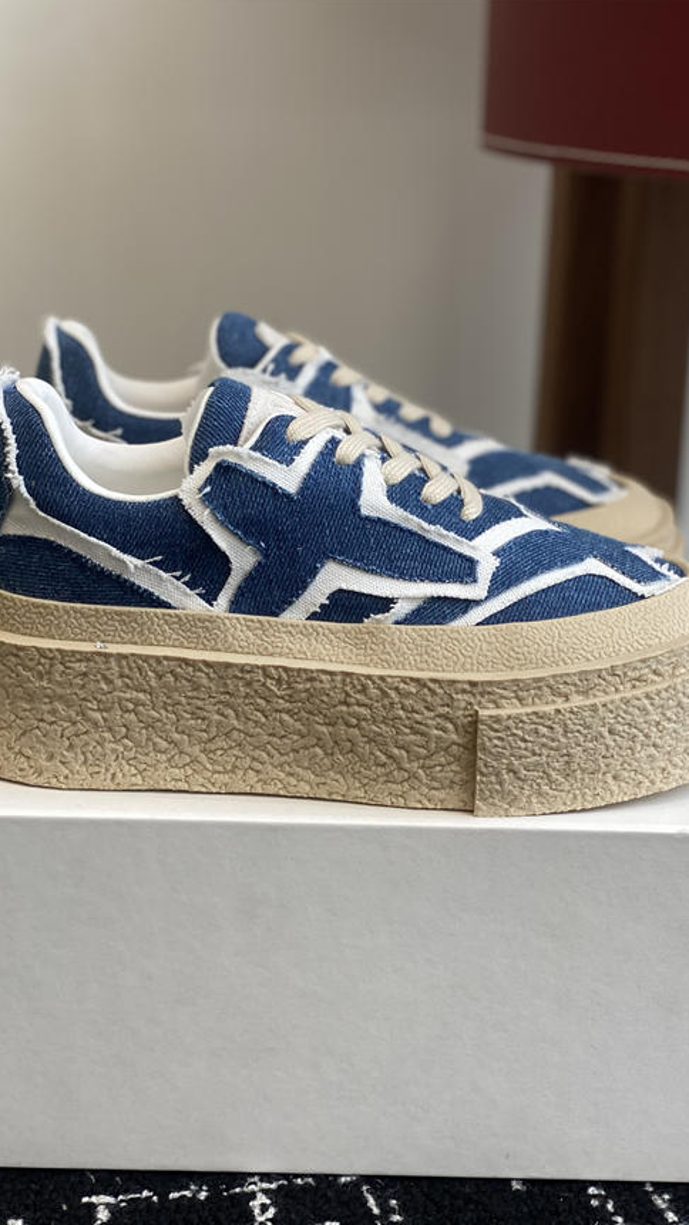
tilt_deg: -16.1
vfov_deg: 36.6
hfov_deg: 21.1
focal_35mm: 57
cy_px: 612
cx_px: 359
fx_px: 1852
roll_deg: -2.9
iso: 20
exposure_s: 1/125
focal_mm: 6
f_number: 2
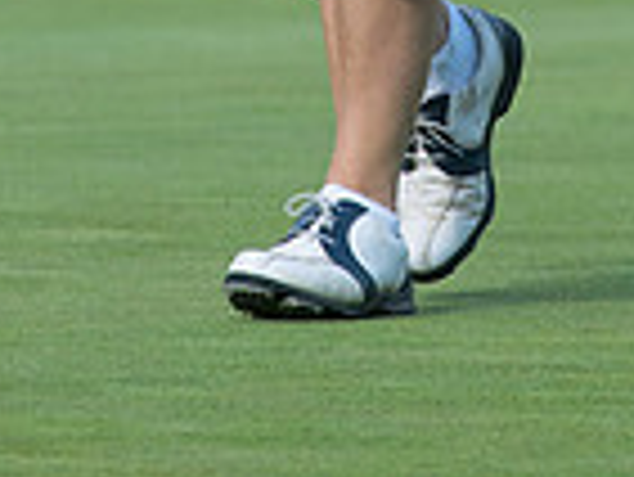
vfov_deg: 1.0
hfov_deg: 1.4
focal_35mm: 1459
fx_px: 26745
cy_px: -591
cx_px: 389
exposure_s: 1/1600
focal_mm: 300
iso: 400
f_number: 7.1
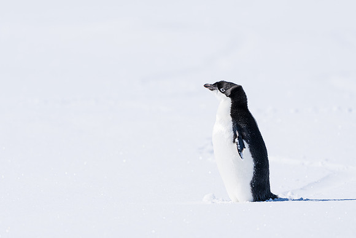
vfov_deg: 1.9
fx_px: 7199
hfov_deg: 2.8
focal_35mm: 728
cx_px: 171
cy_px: 144
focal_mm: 600
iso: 320
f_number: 7.1
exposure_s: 1/2000
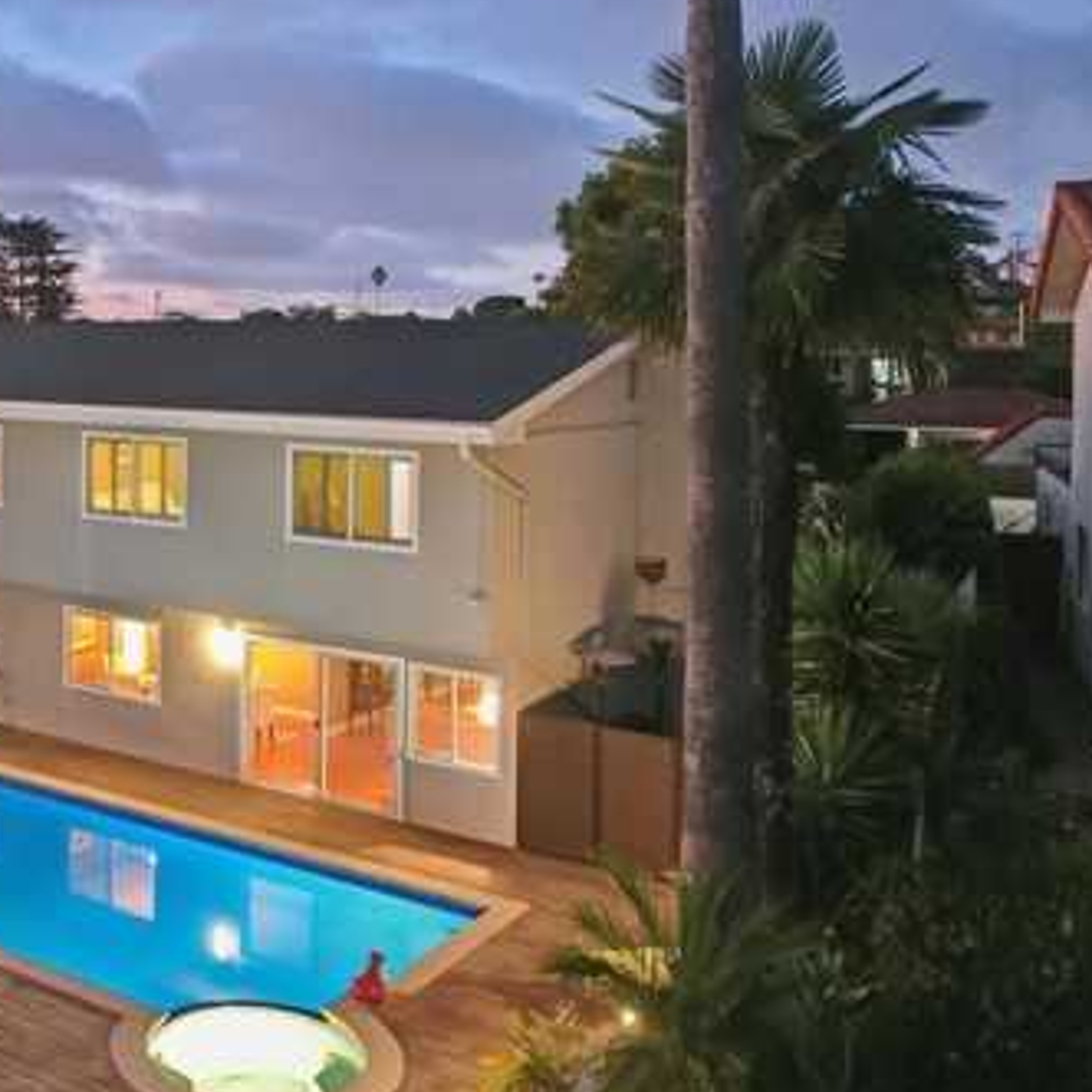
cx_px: 109
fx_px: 1285
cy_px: 544
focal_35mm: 36
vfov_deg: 46.0
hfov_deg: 42.3
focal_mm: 8.4
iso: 630
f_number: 2.8
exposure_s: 1/8
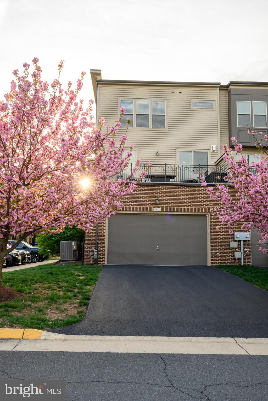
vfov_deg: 56.5
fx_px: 374
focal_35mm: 34
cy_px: 200
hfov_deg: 39.4
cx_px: 134
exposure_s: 1/200
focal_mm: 33.5
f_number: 11
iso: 640
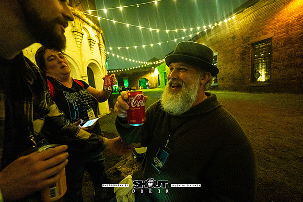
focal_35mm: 14
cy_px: 101
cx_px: 152
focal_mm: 14
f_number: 2.8
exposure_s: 1/125
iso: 3200
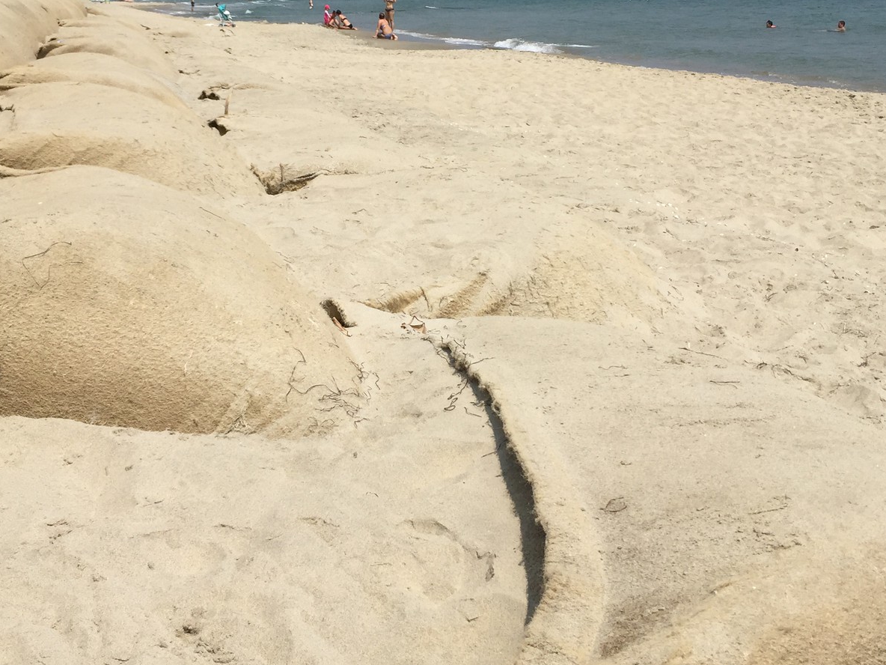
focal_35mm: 49
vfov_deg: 29.5
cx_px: 435
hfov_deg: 38.9
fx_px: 1254
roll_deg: +0.7
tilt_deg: -11.2
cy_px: 237
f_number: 2.2
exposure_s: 1/3968
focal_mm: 4.15
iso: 32
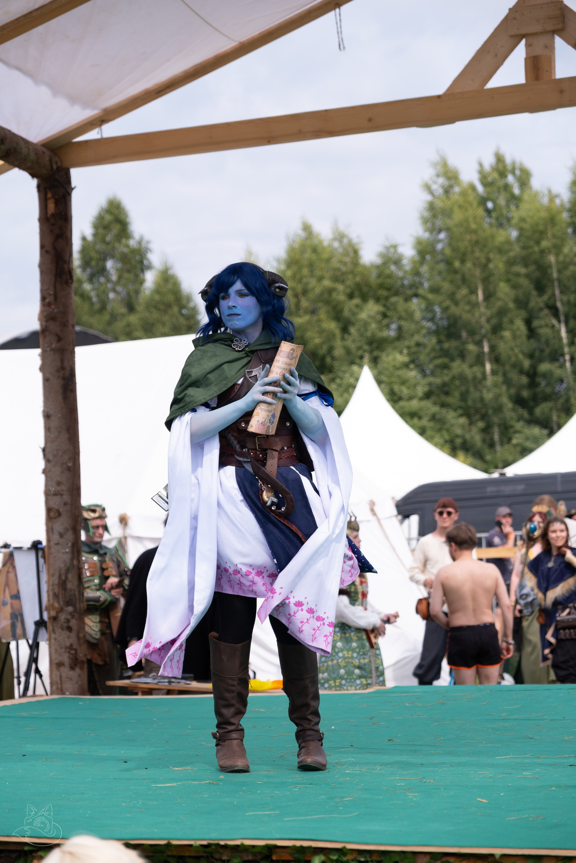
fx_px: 1992
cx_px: 288
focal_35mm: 83
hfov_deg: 16.5
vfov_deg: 24.5
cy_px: 432
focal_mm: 55
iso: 160
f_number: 3.2
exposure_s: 1/1600
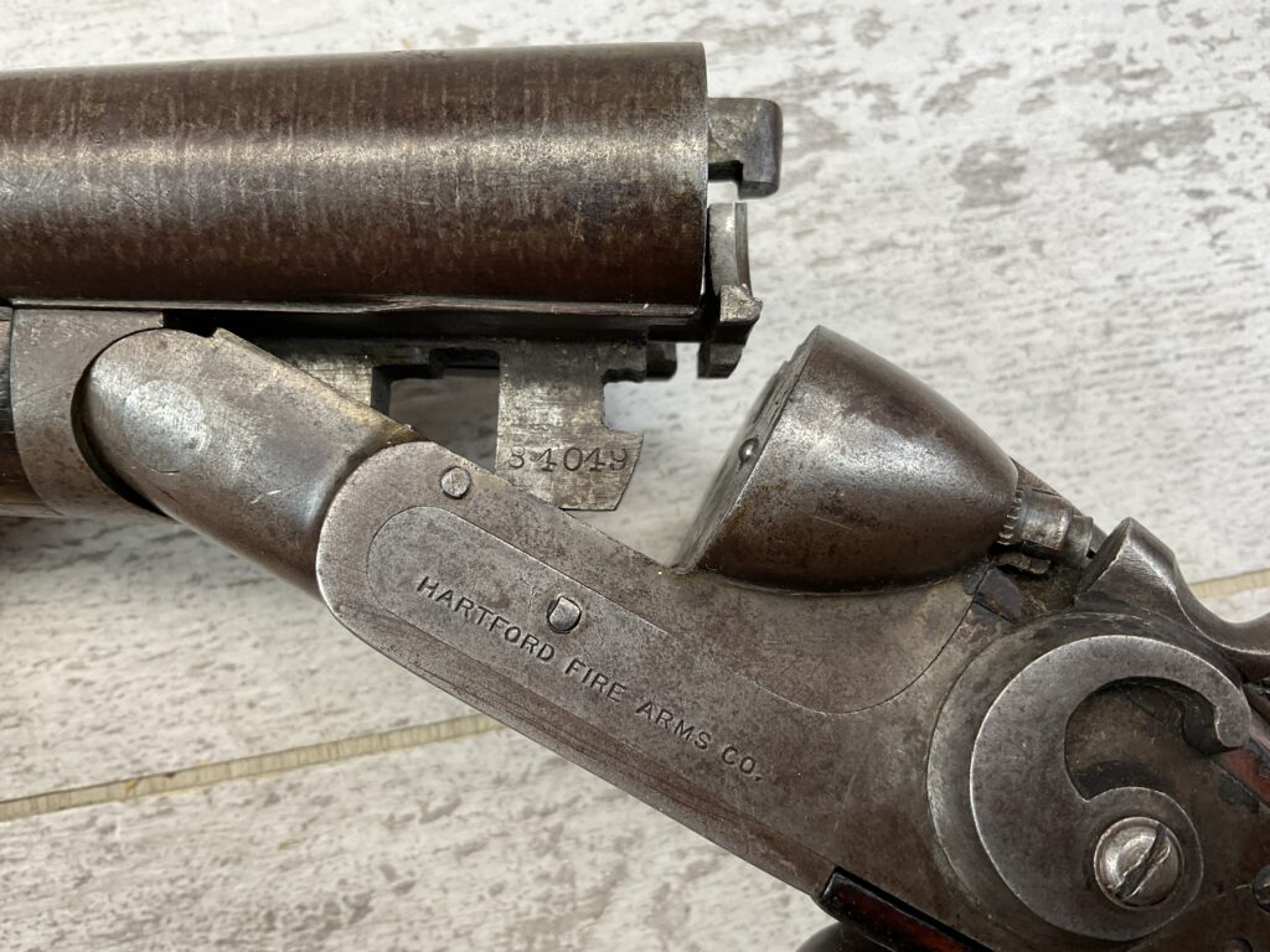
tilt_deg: -81.6
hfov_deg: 61.7
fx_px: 1064
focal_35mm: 29
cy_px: 476
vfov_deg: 48.2
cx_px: 635
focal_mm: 3
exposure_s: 1/120
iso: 32
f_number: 1.8
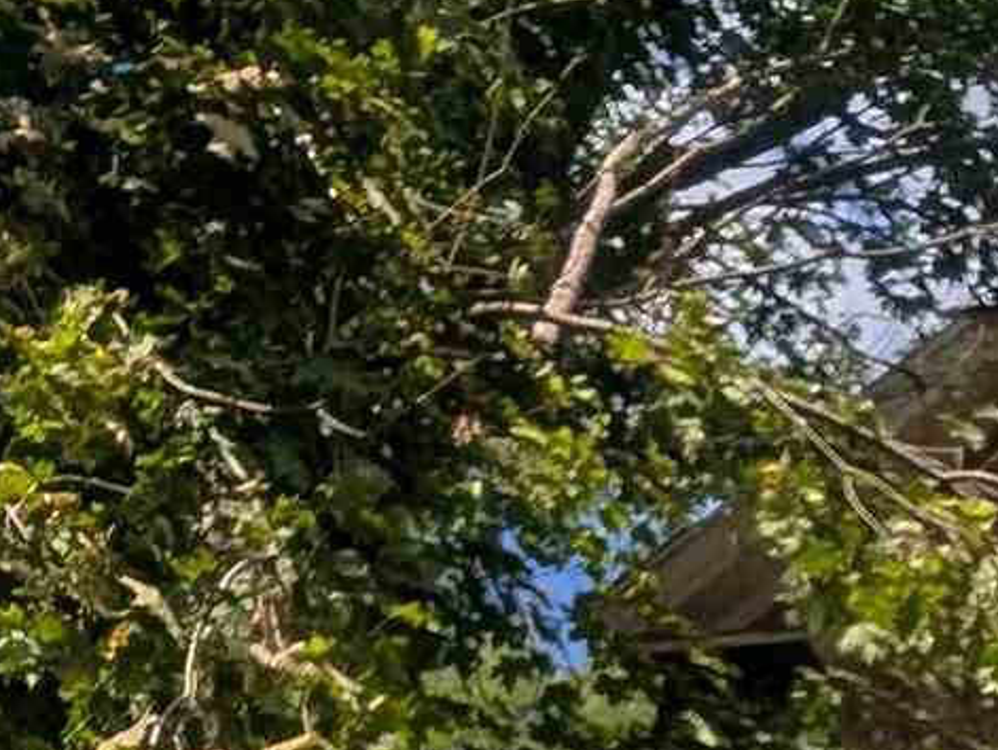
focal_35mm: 78
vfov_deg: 16.4
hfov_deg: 20.6
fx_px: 2251
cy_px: 1273
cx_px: 1574
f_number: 1.7
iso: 53
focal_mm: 2.02
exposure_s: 1/4878
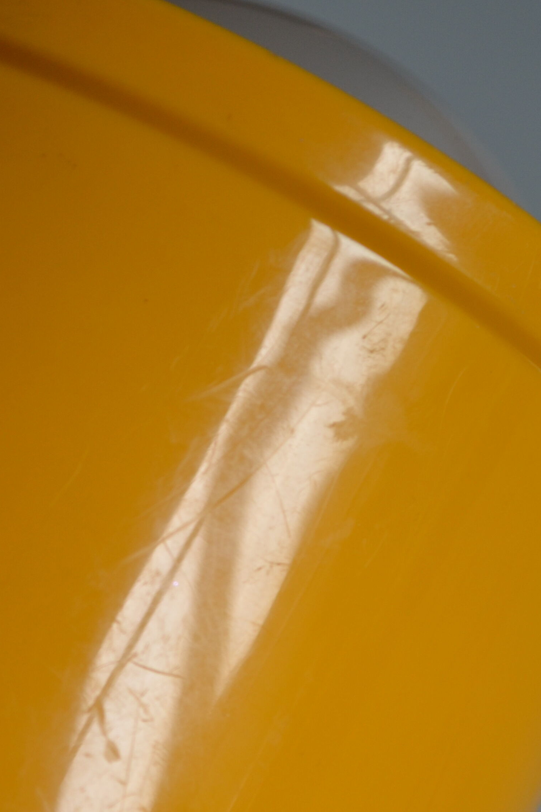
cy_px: 637
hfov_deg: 9.7
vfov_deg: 14.5
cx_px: 108
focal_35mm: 141
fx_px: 3179
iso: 250
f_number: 5.6
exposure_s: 1/125
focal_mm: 46
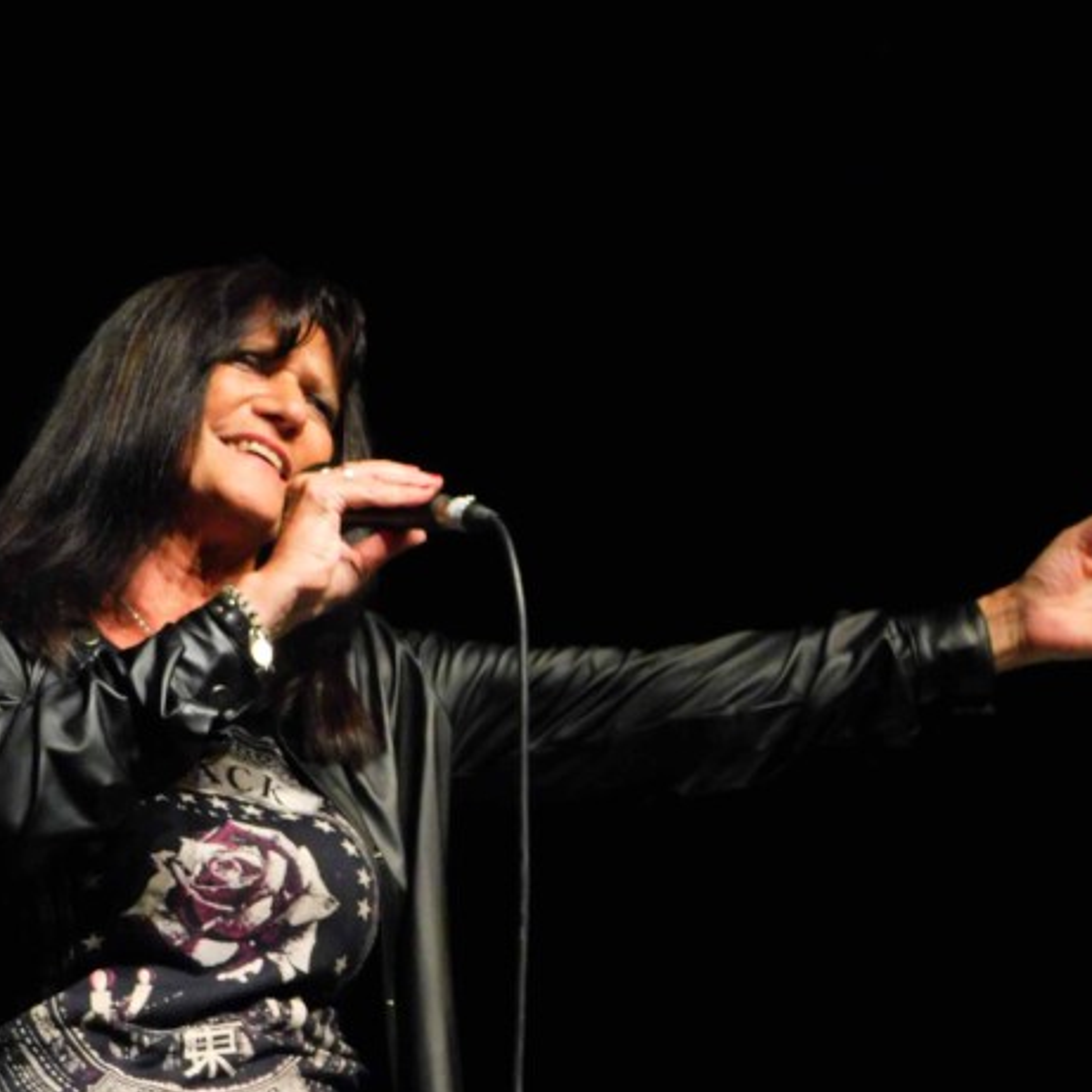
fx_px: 5032
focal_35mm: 141
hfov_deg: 12.4
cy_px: 545
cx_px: 542
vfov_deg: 12.4
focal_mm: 20.3
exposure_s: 1/30
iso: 800
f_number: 4.8
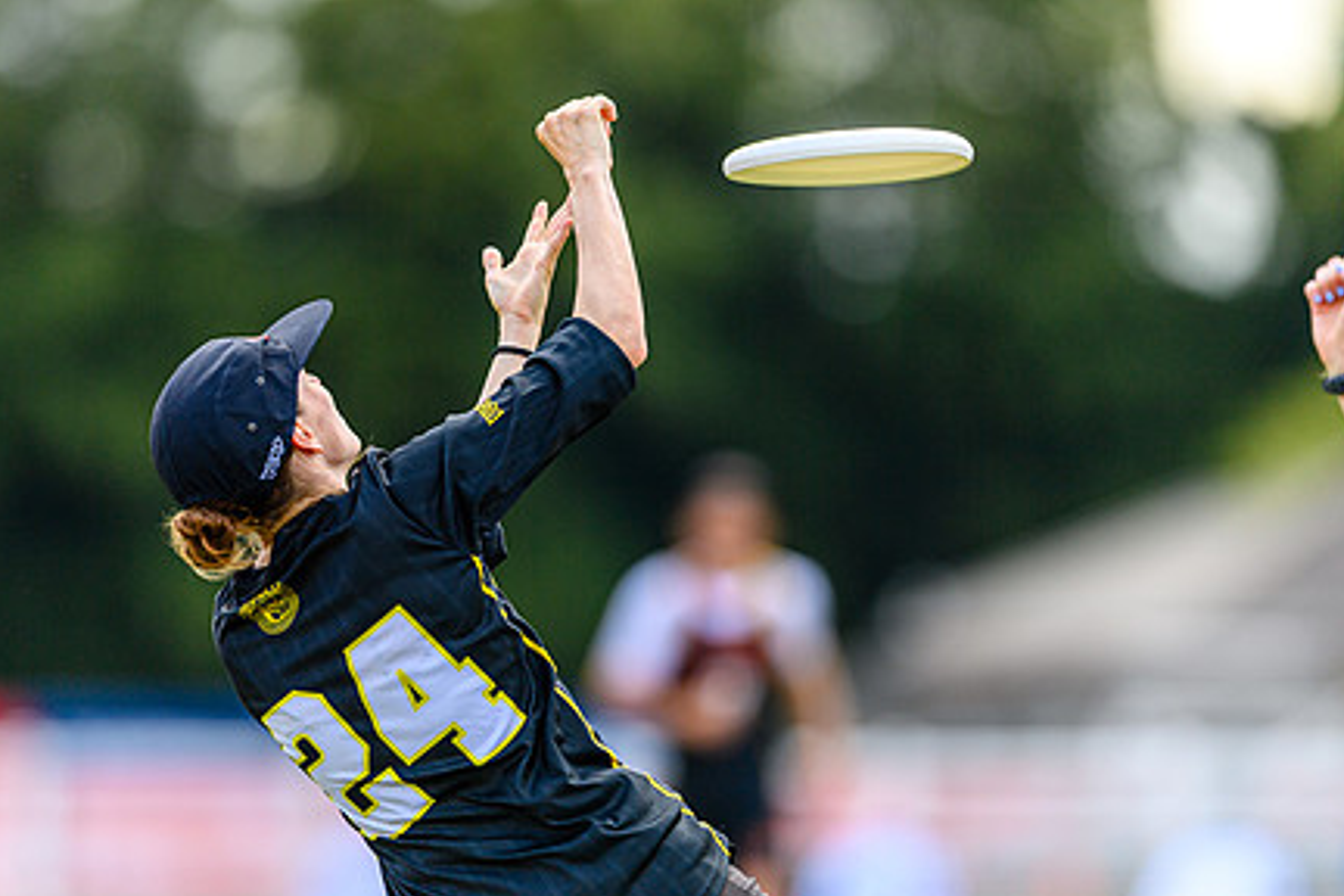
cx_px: 563
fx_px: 20046
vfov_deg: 2.6
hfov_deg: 3.8
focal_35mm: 537
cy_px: 474
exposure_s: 1/1250
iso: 160
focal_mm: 400
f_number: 3.2
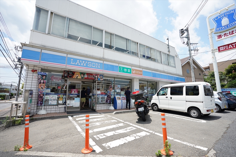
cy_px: 78
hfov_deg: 96.7
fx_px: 105
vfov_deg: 73.7
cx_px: 118
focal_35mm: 16
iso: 100
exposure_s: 1/640
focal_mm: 16
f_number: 4
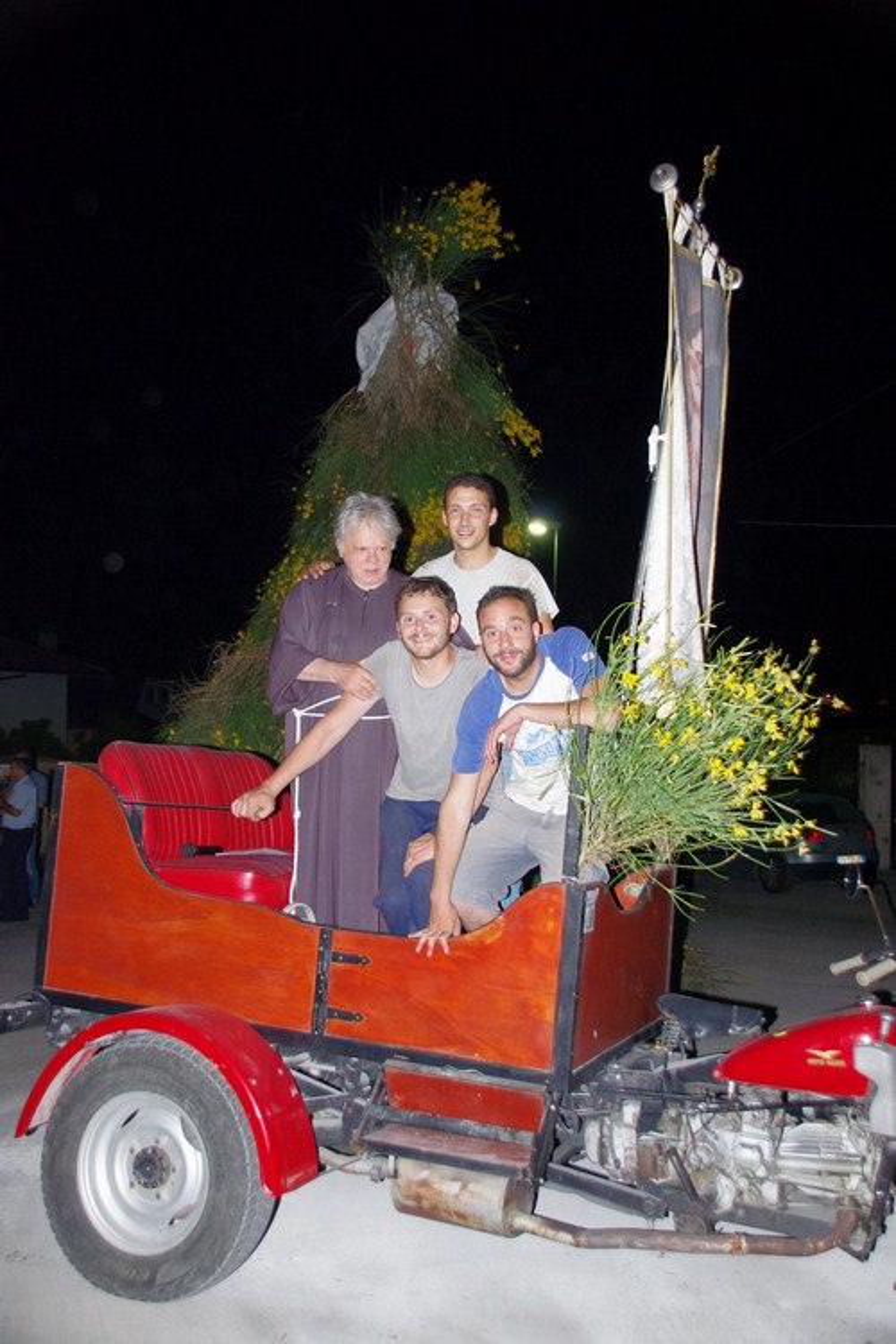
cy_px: 672
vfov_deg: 57.2
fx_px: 1232
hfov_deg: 40.0
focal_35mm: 33
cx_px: 448
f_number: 4
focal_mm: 22
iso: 1600
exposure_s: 1/60
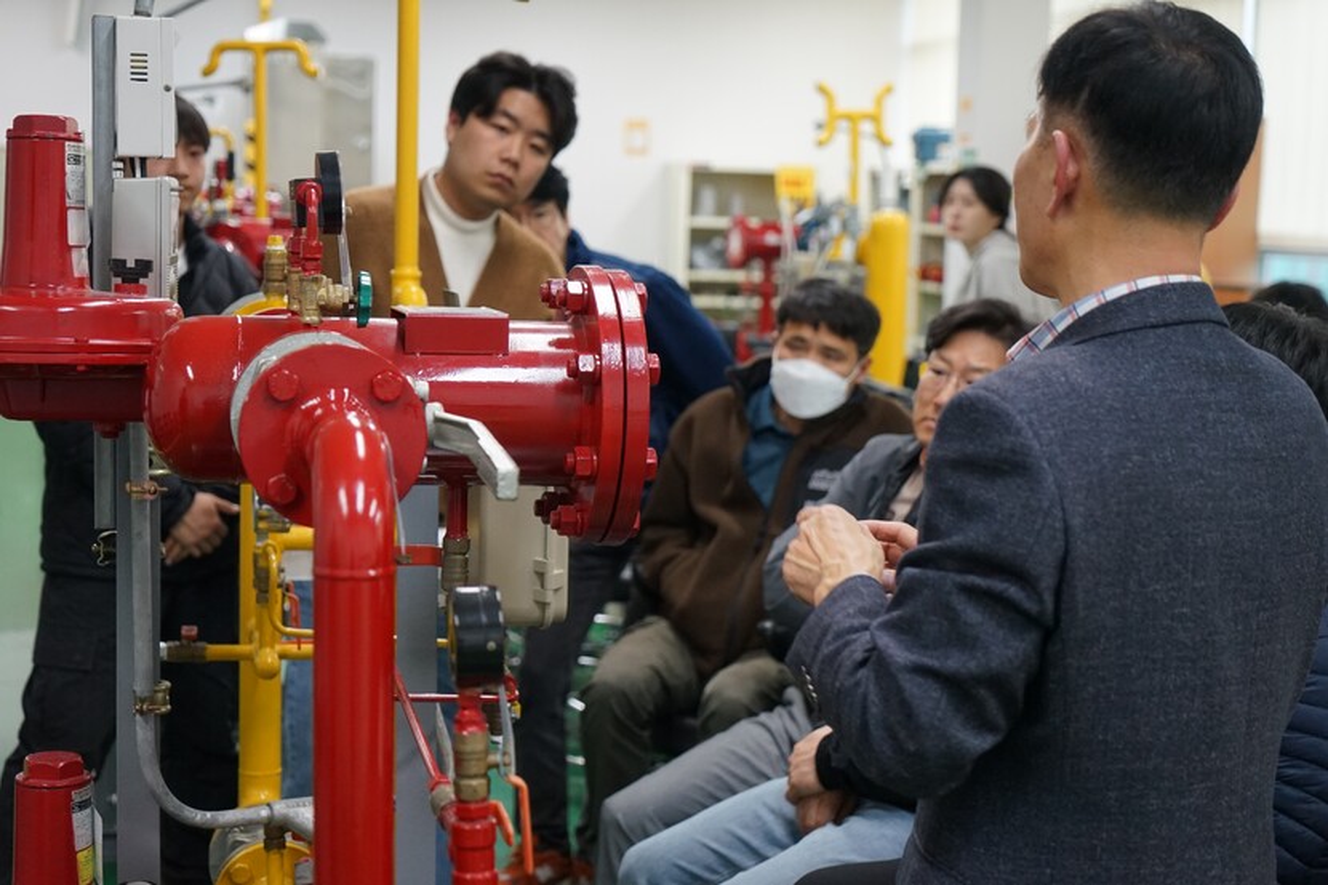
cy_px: 442
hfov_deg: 36.3
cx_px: 664
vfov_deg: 24.6
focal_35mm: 55
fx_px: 2028
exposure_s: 1/160
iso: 2000
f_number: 4
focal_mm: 55
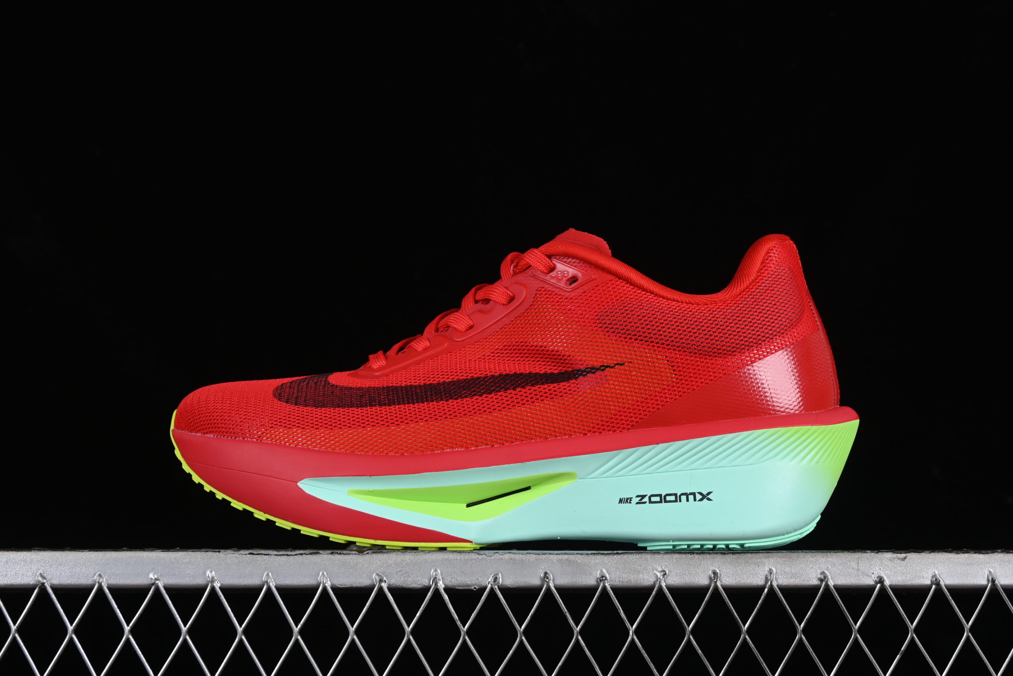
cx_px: 508
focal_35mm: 76
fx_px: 2138
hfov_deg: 26.7
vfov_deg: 17.9
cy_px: 335
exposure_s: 1/80
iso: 160
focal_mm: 50
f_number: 8
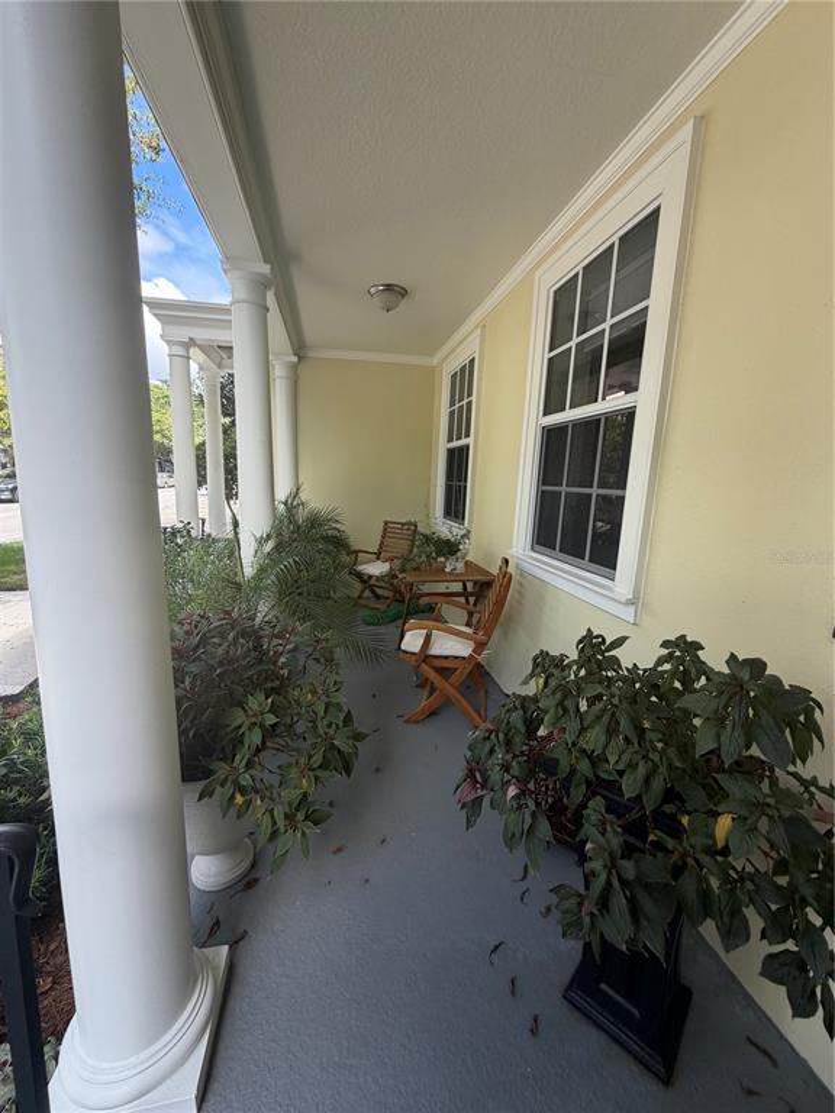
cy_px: 556
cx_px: 418
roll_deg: -2.8
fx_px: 450
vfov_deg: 102.1
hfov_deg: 85.7
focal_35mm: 14
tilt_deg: -8.7
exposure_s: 1/132
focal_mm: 2.22
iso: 50
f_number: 2.2
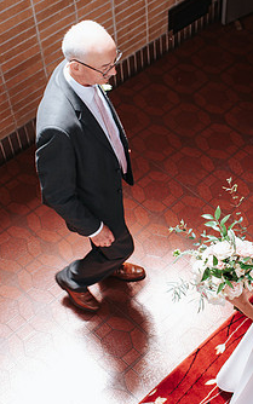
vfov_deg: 33.0
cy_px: 199
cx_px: 194
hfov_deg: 20.8
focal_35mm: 62
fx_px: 683
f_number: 3.2
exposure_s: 1/125
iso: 280
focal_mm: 35
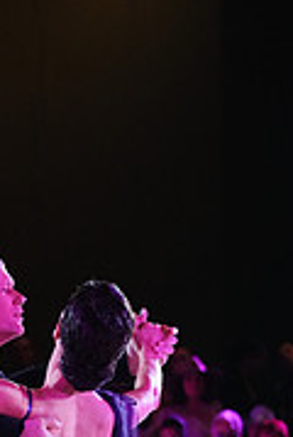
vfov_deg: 4.9
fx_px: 5071
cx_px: 72
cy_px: 540
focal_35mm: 417
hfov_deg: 3.3
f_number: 4
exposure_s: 1/400
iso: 3200
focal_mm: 129
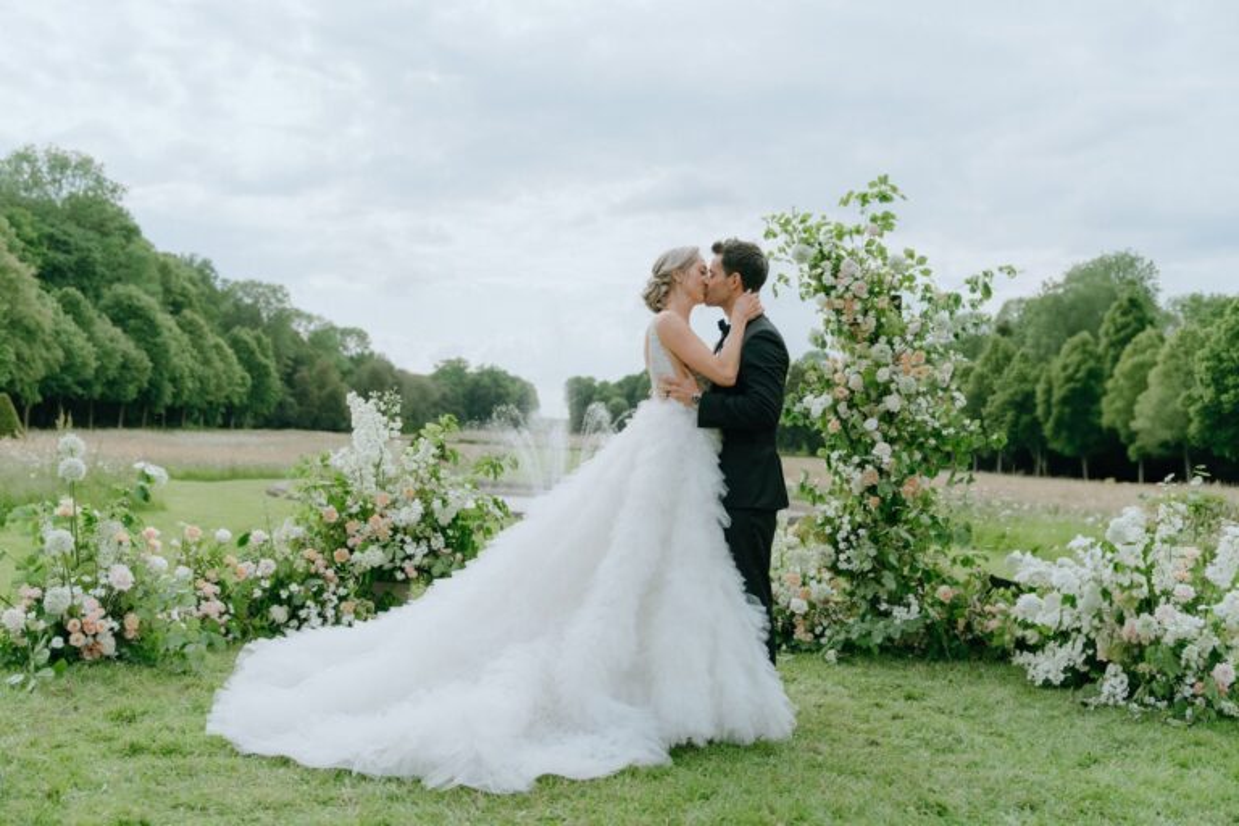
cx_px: 620
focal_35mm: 35
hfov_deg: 54.4
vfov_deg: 37.9
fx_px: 1204
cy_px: 413
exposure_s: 1/1600
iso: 100
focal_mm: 35
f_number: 2.8
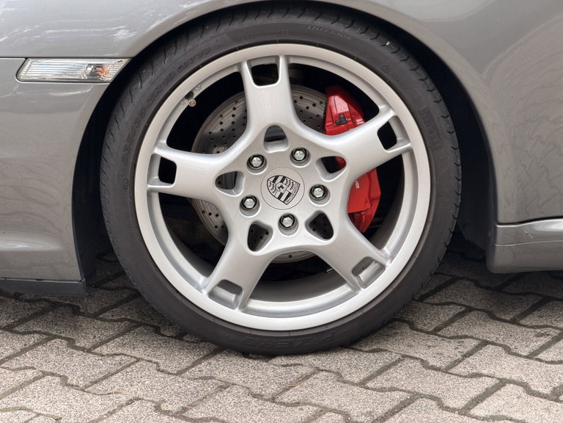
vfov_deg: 14.8
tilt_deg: -15.9
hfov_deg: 19.6
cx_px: 282
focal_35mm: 100
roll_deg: -0.1
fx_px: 1626
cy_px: 212
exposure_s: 1/121
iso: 80
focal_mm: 16.89
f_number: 2.8
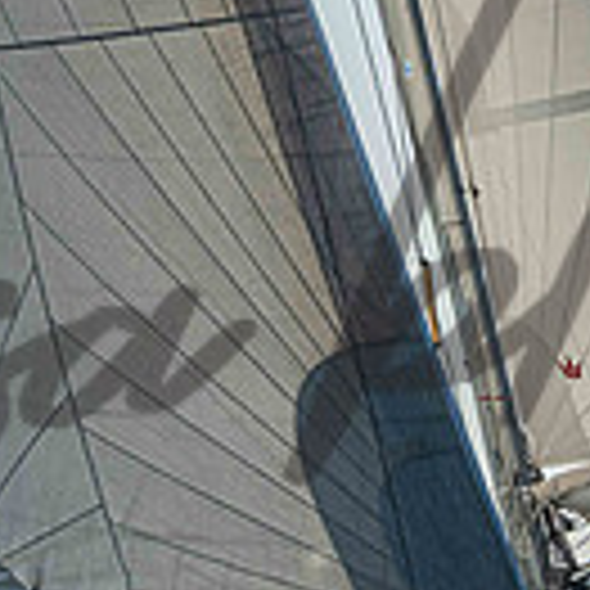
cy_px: 130
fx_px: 4474
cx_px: 570
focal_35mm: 232
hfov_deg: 7.5
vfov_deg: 7.5
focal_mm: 50
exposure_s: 1/3200
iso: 400
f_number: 8
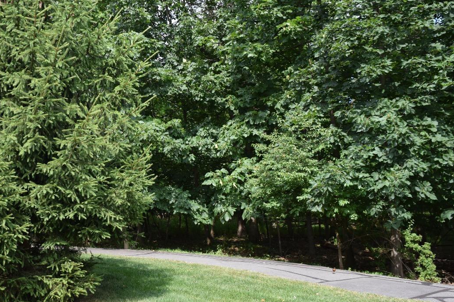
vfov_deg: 34.2
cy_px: 145
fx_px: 492
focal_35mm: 39
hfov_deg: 48.4
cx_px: 136
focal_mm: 18
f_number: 6.3
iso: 100
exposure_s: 1/160
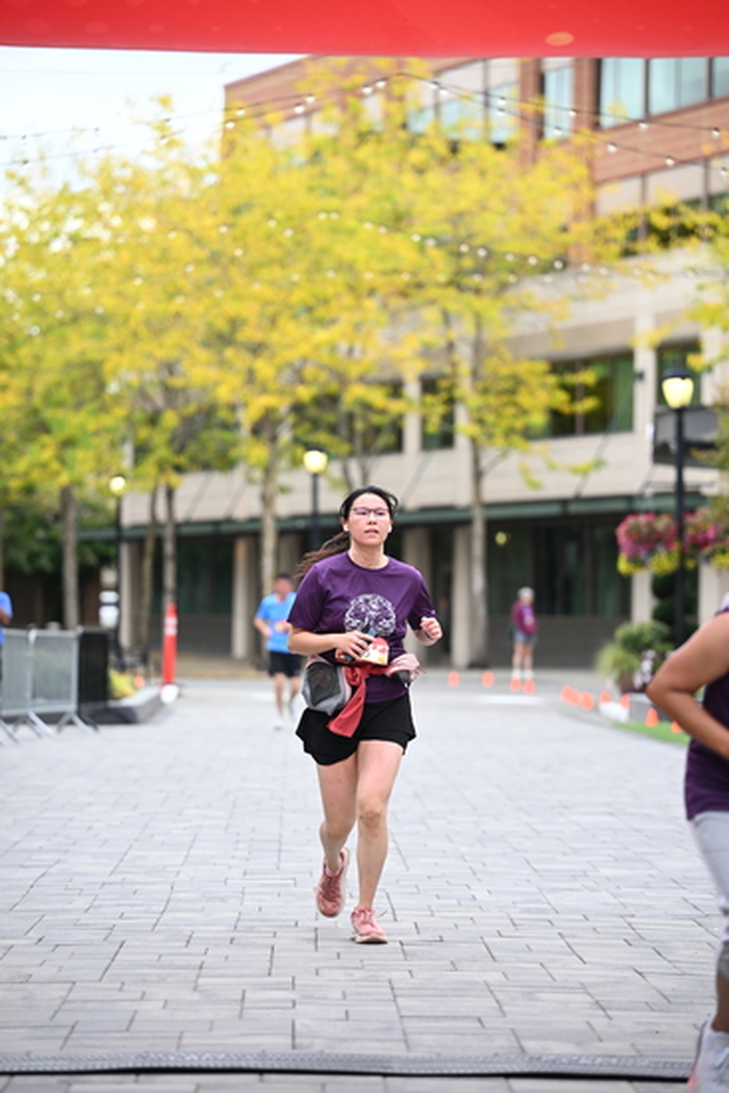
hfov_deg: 11.0
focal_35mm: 125
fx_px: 3794
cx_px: 364
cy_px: 546
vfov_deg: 16.4
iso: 640
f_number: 2.8
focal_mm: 125
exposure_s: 1/1600
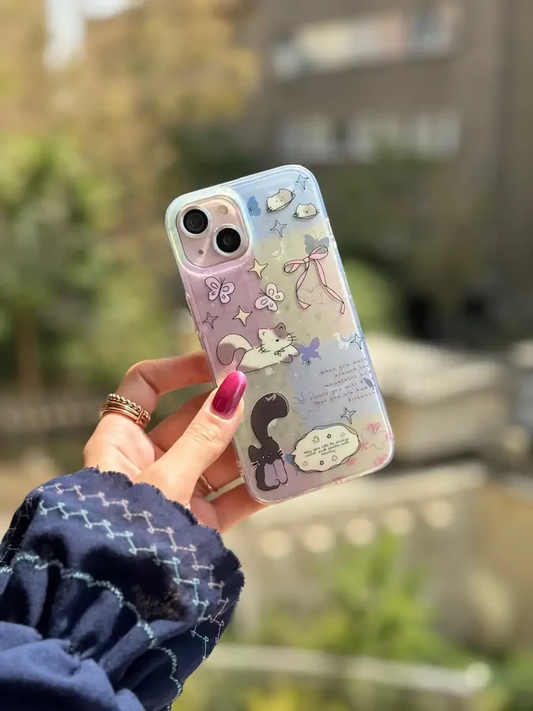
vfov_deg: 39.7
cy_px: 356
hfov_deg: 30.3
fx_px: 985
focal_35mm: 48
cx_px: 266
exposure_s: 1/1923
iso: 64
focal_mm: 6.76
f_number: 1.78
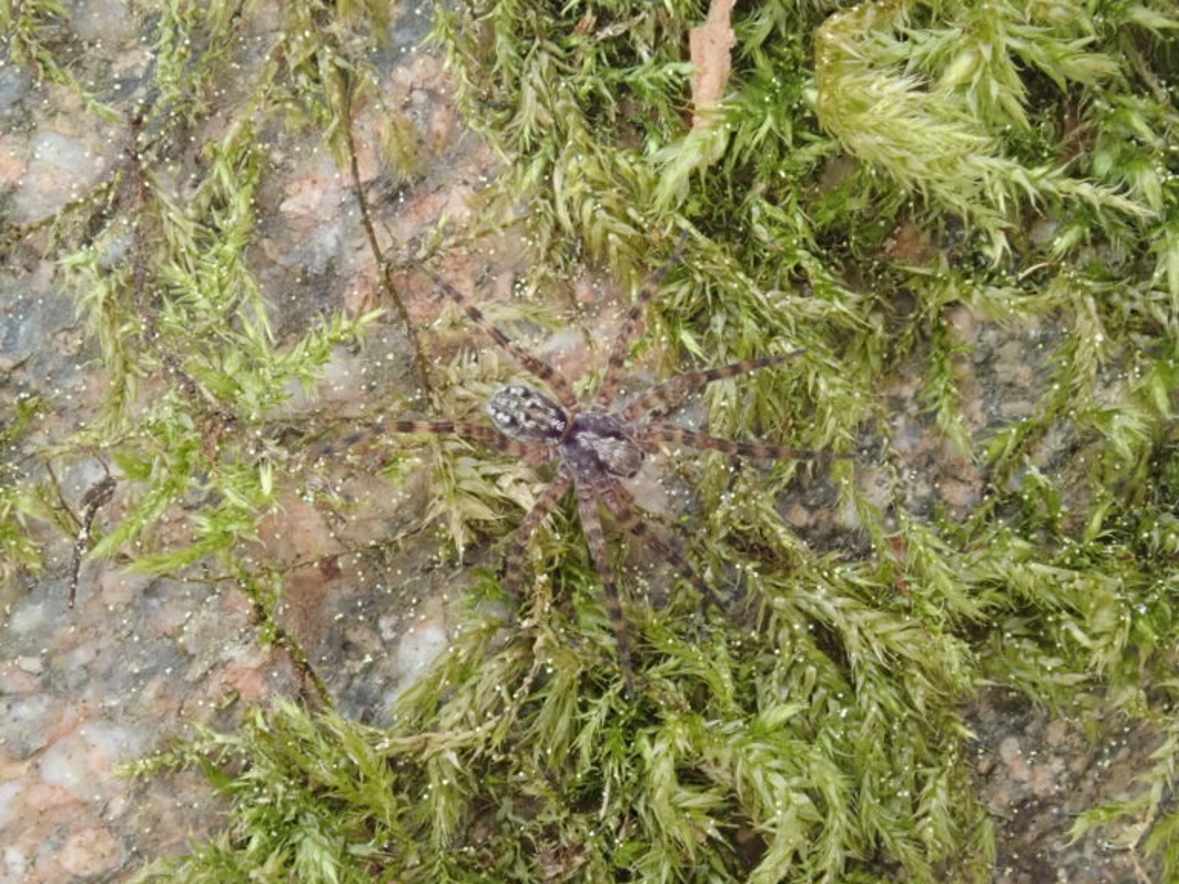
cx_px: 590
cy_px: 442
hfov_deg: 19.6
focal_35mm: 100
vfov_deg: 14.8
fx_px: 3406
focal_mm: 18
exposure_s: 1/200
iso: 800
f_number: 6.3
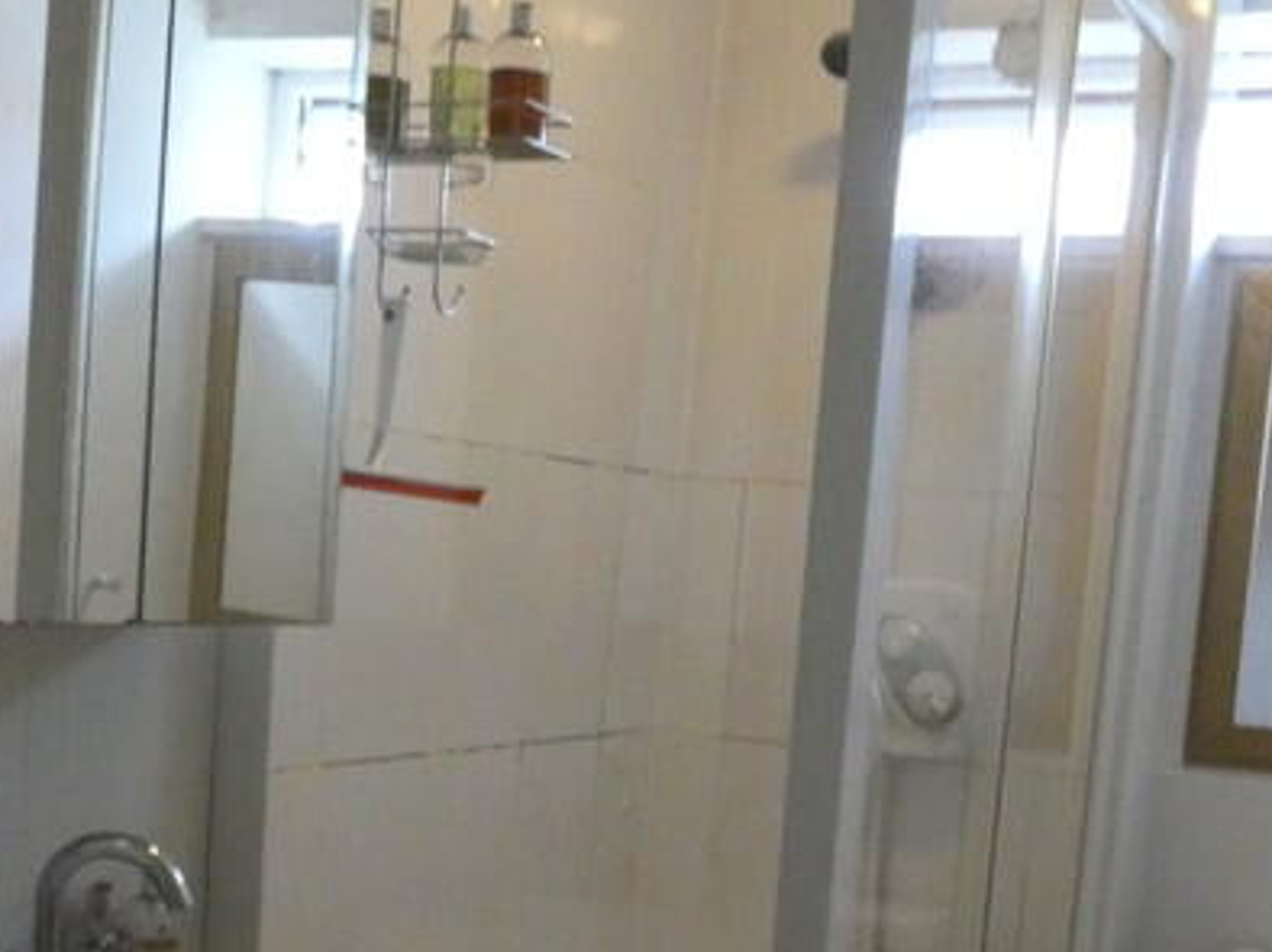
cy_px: 852
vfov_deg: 27.1
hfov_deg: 36.8
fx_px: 1910
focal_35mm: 52
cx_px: 597
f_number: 2.8
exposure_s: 1/60
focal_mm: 3.6
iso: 1000
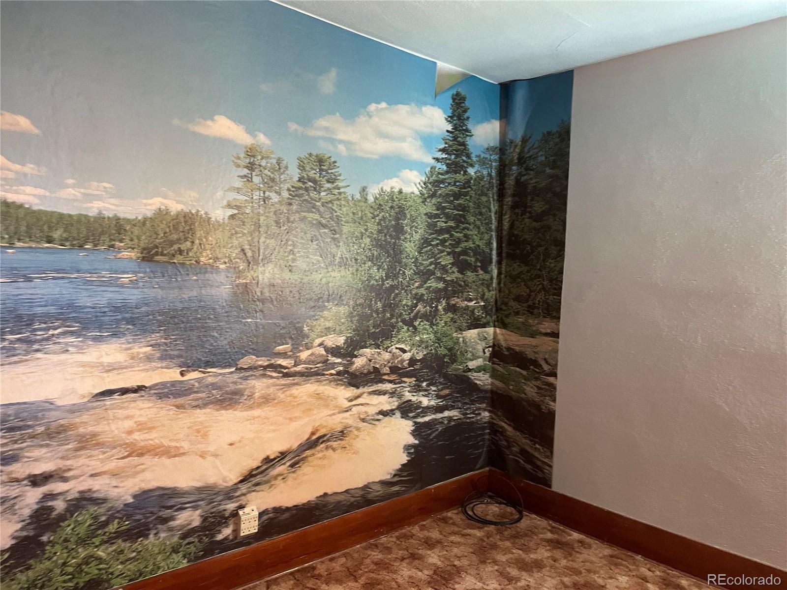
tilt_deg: -4.8
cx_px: 394
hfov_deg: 67.3
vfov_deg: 53.1
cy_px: 295
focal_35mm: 26
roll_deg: -2.1
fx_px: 591
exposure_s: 1/30
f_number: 1.6
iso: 500
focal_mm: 4.2
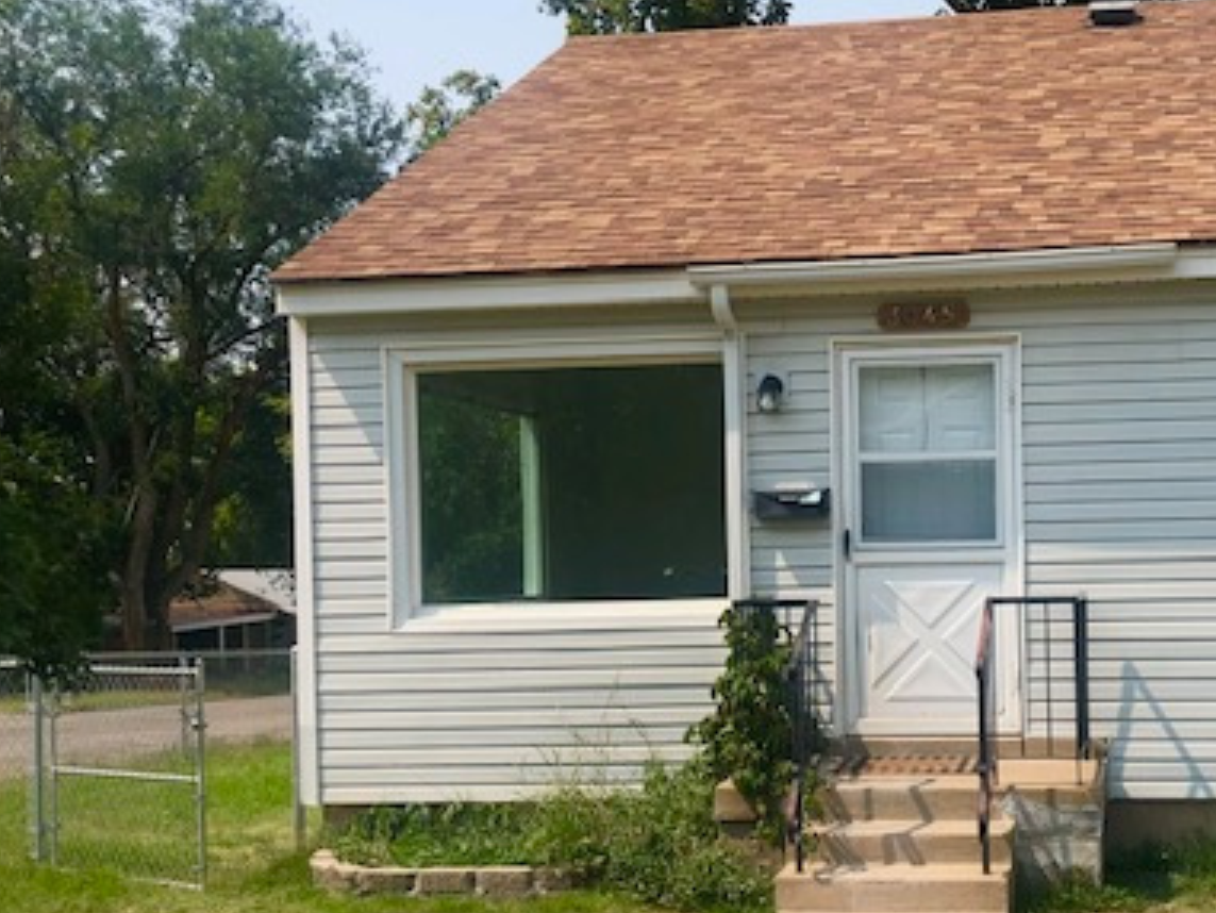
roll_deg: +0.5
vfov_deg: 30.8
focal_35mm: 47
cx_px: 919
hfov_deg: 39.3
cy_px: 559
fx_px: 1652
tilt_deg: -1.2
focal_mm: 4
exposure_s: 1/2114
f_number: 1.8
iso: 20
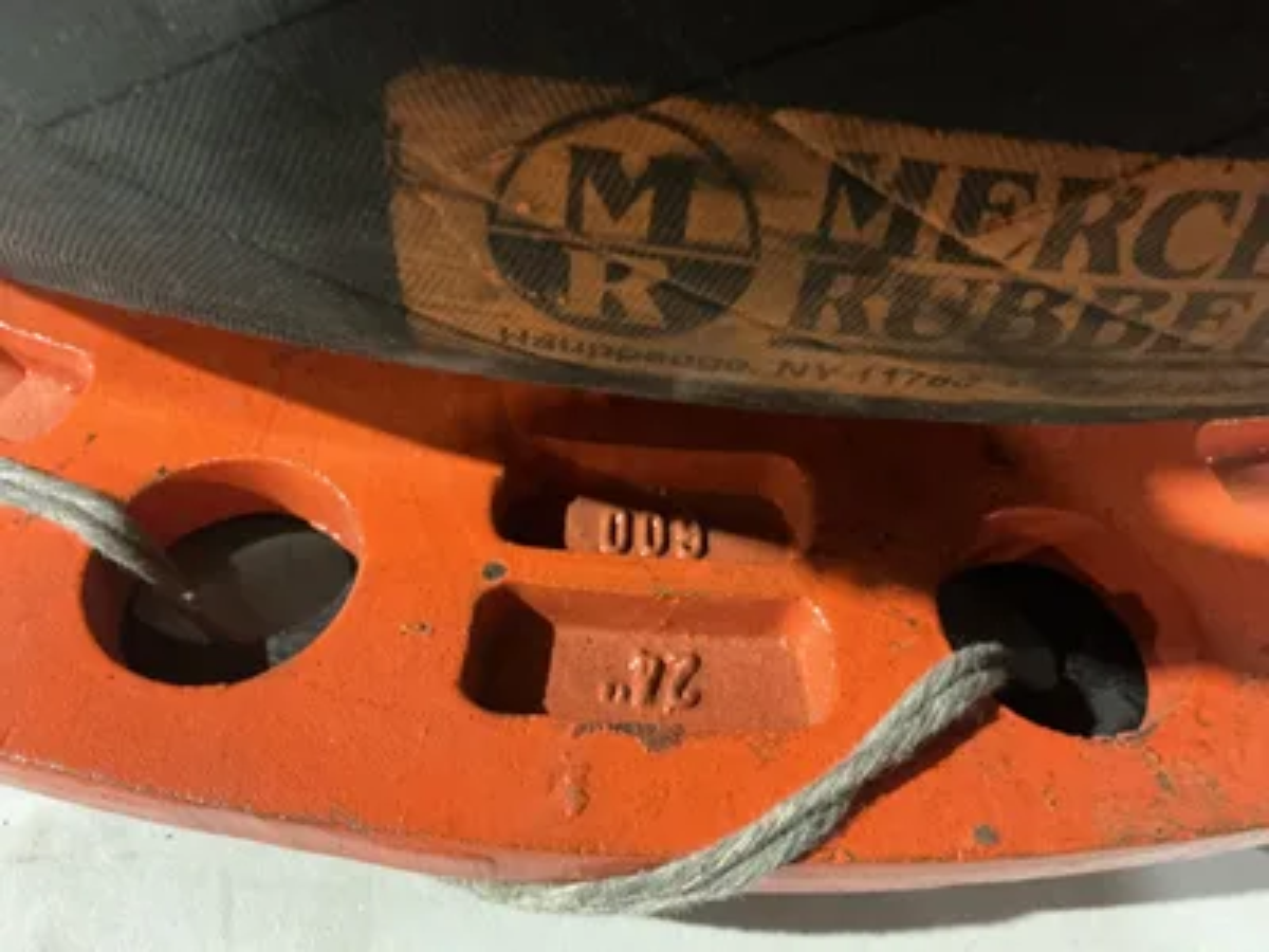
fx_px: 1026
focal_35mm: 28
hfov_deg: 63.4
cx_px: 634
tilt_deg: -56.9
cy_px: 476
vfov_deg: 49.7
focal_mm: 3
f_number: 1.8
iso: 500
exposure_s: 1/24
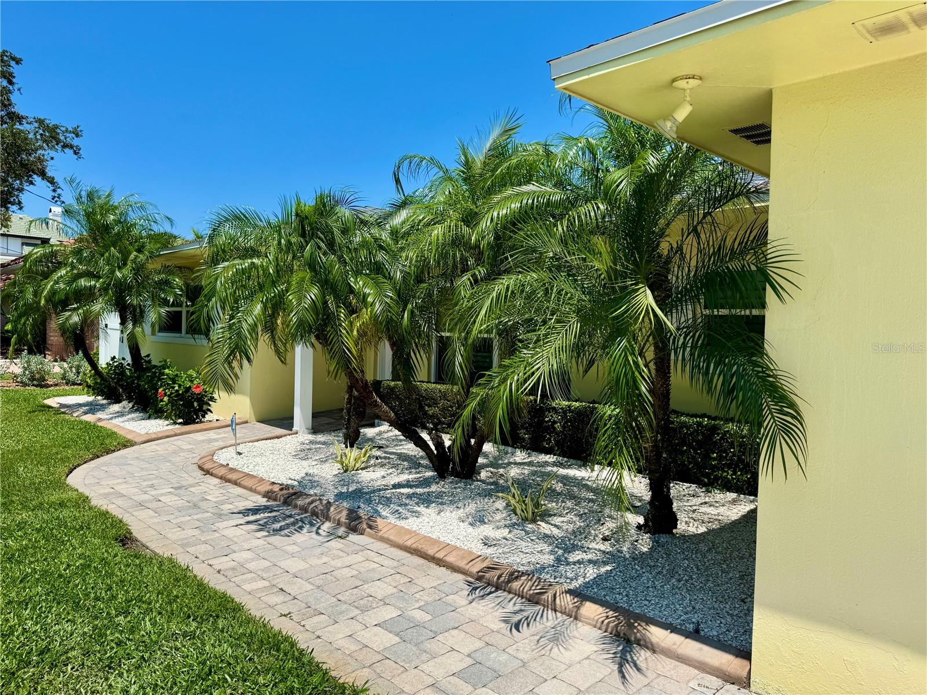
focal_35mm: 24
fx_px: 643
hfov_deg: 71.6
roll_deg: -1.6
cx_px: 464
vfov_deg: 56.8
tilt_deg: -2.4
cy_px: 348
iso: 80
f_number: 1.78
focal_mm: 6.76
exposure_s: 1/5814
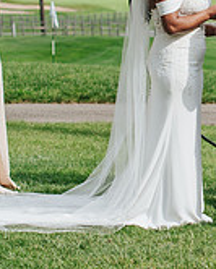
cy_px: 41
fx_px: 1948
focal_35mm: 244
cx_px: 250
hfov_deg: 6.3
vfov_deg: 7.9
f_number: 3.2
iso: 110
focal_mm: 50
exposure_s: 1/1600
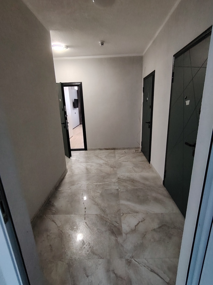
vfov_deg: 91.0
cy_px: 142
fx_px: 139
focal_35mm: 17
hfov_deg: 74.7
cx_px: 106
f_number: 2.2
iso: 288
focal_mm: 1.42
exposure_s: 1/33.3
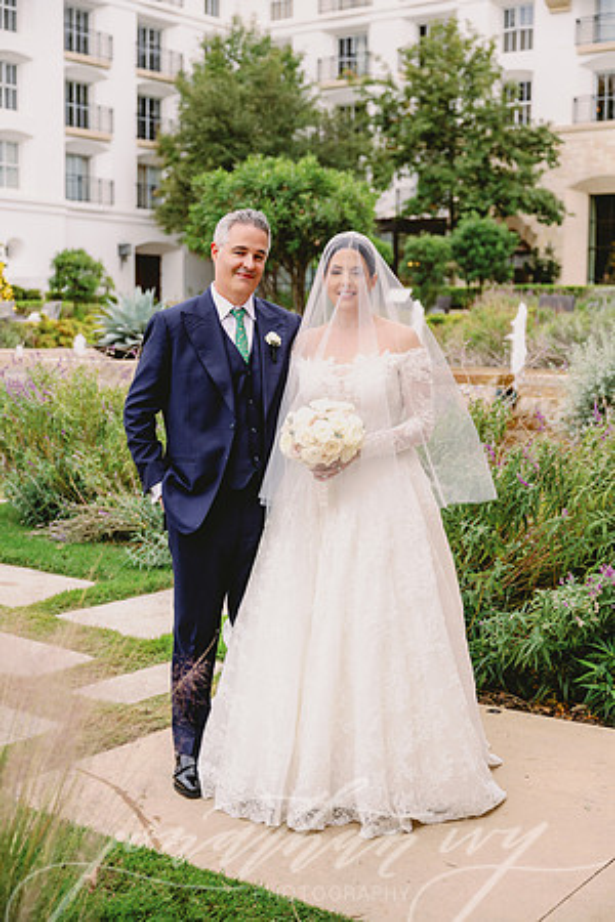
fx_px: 1281
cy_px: 461
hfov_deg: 27.0
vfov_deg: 39.6
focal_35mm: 50
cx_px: 308
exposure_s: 1/100
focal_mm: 50
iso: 160
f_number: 3.2
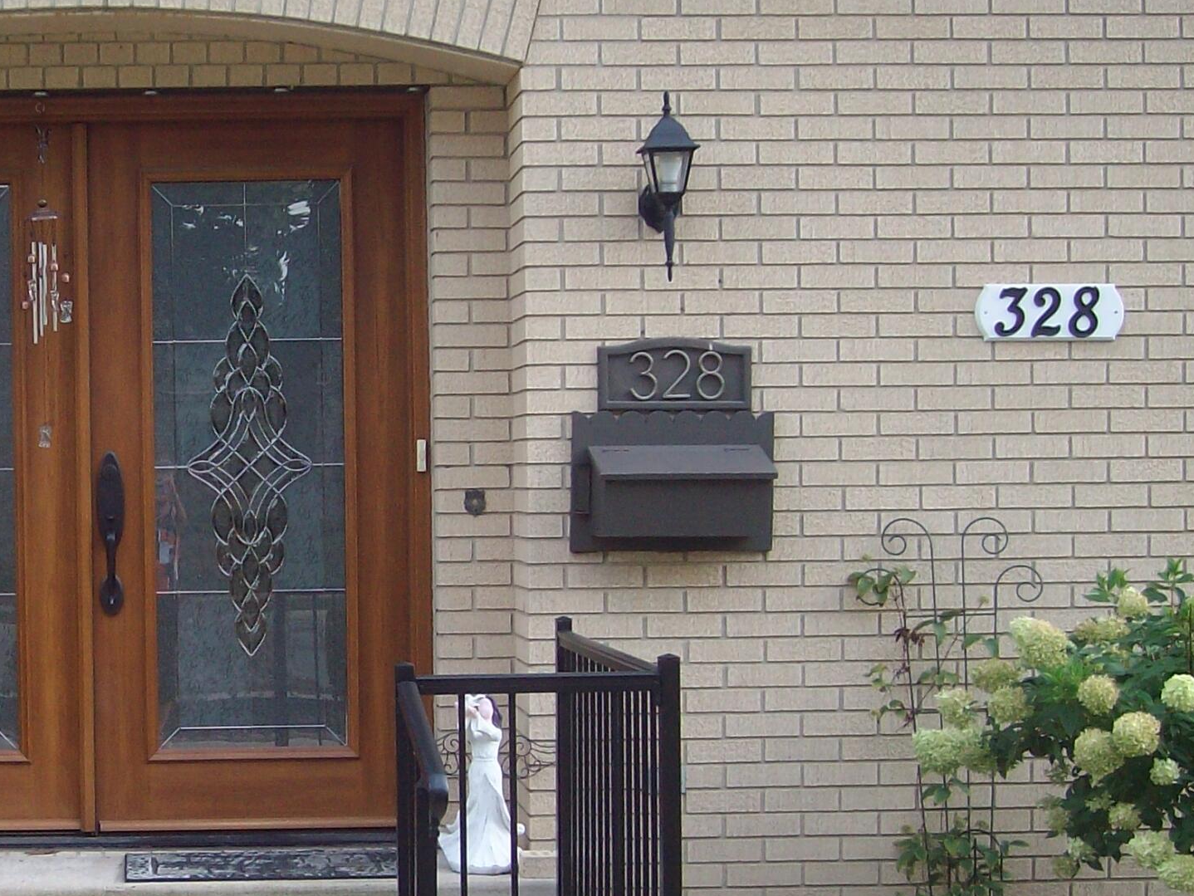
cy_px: 518
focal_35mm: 73
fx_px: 2518
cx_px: 85
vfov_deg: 20.2
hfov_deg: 25.7
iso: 80
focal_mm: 5.8
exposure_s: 1/144
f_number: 2.8
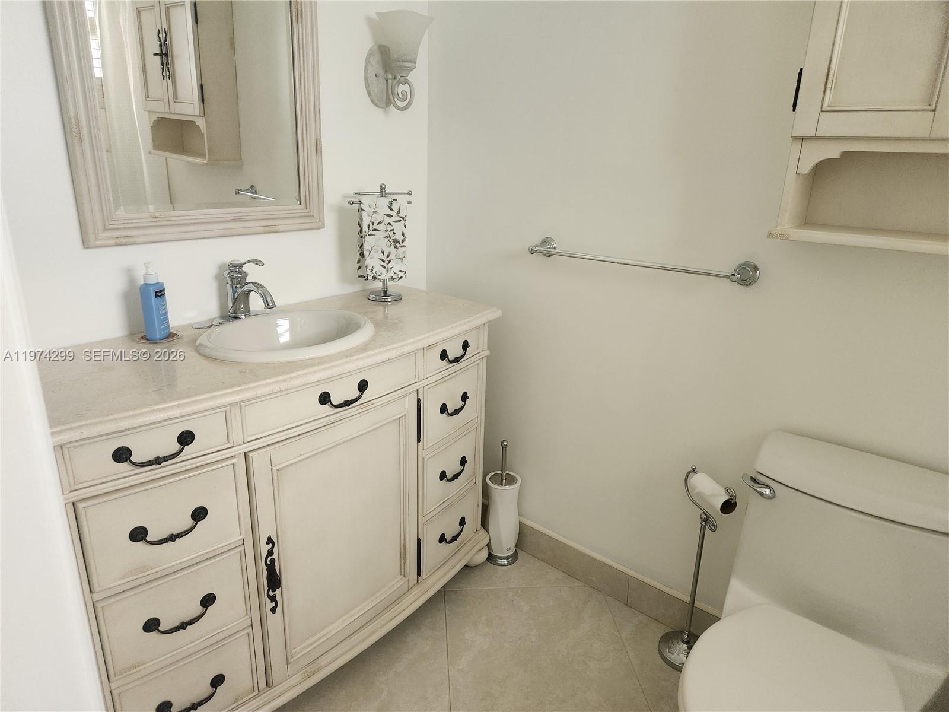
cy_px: 356
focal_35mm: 23
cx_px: 474
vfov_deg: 58.9
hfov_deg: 73.9
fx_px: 631
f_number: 1.8
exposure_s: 1/120
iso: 640
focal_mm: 5.4
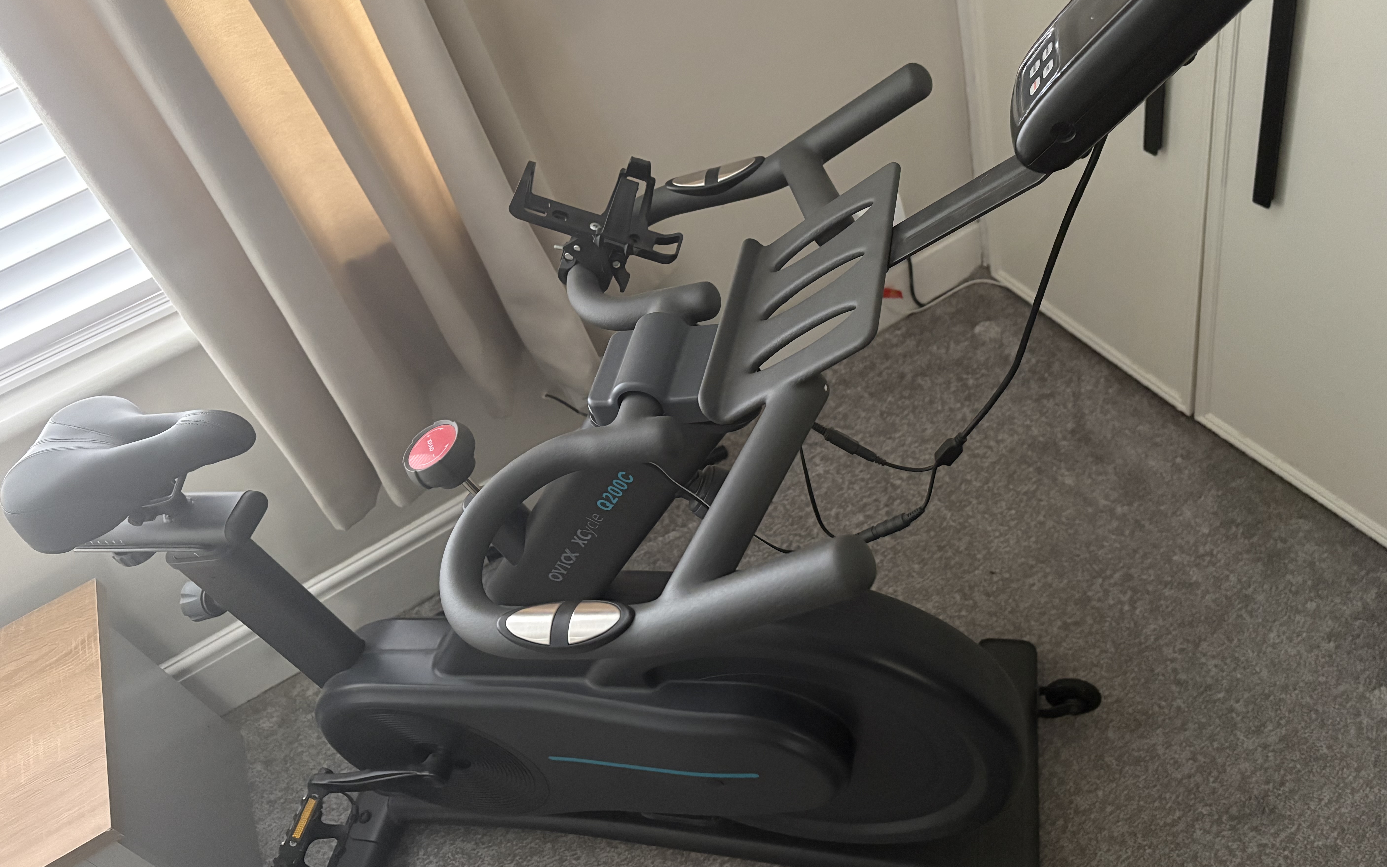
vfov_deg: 44.3
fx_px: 1058
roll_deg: +19.6
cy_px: 352
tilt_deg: -40.1
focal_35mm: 28
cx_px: 704
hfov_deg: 66.5
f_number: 1.6
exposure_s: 1/30
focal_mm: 5.96
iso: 800
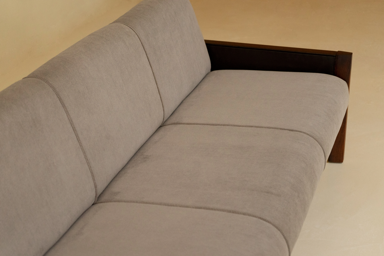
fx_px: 693
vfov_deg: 20.9
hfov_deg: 31.0
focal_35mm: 65
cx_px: 192
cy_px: 128
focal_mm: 65
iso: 2500
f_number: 5.6
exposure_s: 1/160
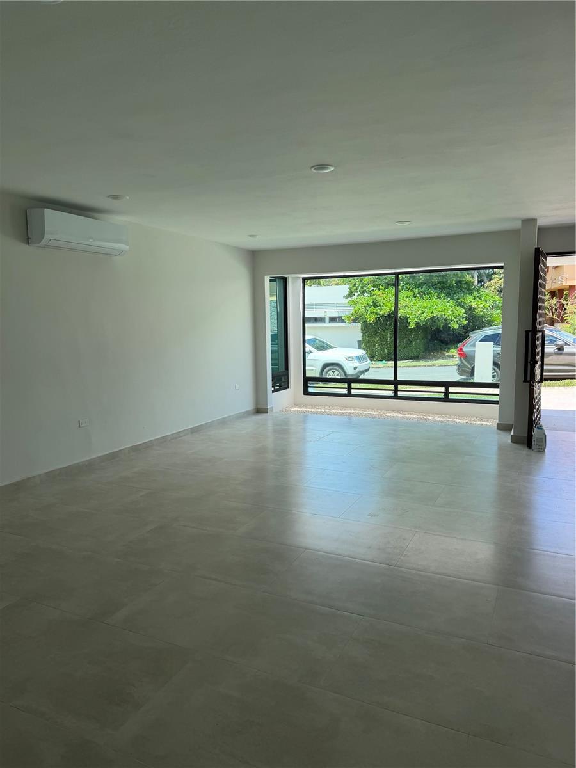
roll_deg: +1.1
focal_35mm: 24
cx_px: 288
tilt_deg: -7.4
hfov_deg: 56.8
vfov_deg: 71.6
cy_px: 384
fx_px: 532
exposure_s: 1/979
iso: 100
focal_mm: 6.76
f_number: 1.78
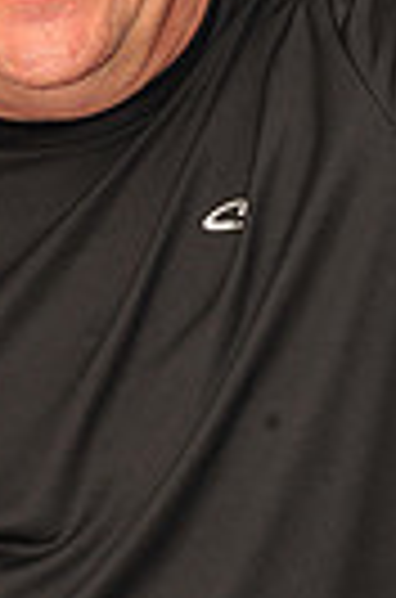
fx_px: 7596
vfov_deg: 4.5
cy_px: 459
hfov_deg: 3.0
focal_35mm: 458
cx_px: -27
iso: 500
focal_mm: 105
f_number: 11
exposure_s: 1/250
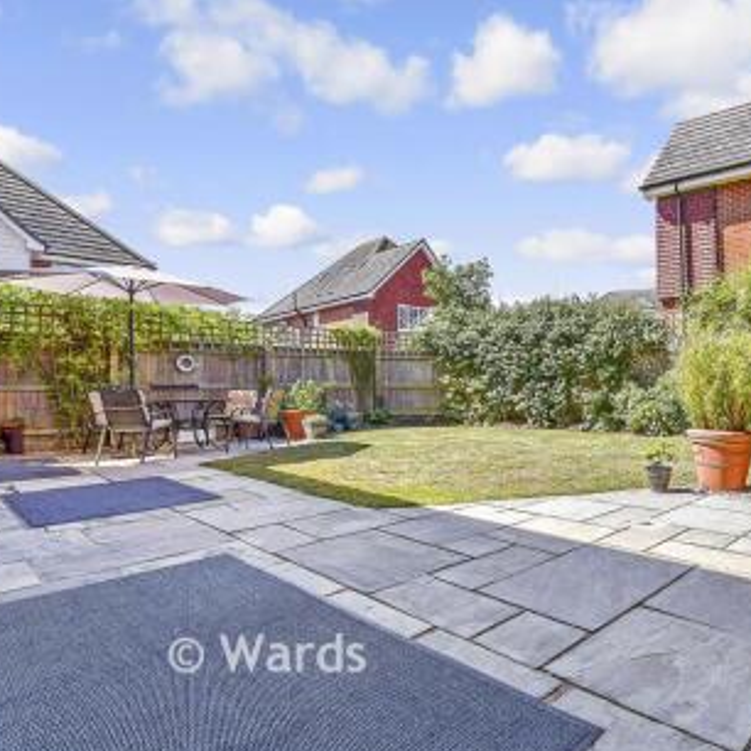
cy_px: 387
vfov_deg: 49.7
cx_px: 547
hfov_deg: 48.2
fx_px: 810
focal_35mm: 33
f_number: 8
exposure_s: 1/160
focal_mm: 17
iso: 160
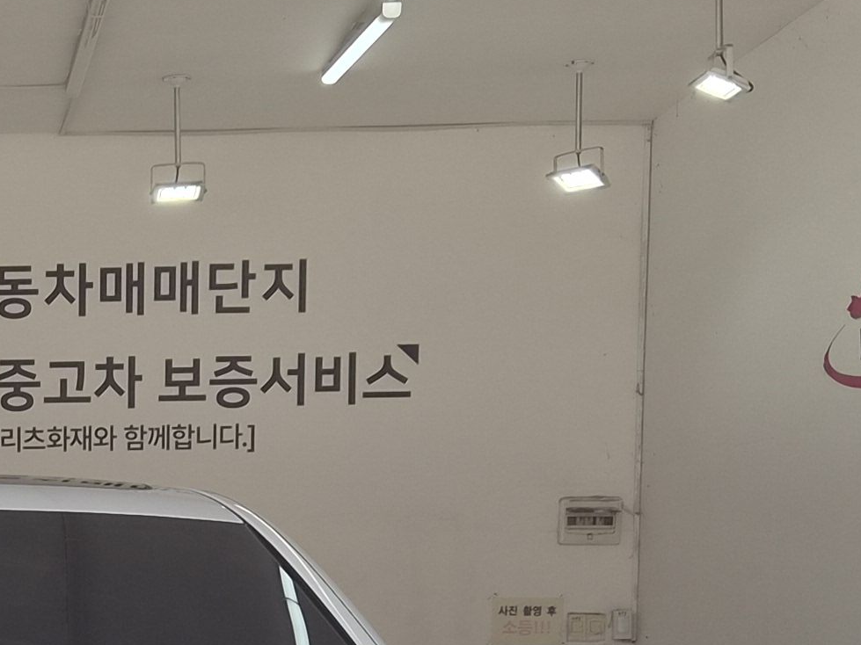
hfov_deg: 19.6
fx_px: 2338
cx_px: -176
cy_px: 813
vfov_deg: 15.1
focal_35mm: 94
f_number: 1.8
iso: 80
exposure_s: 1/1528
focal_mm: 5.4
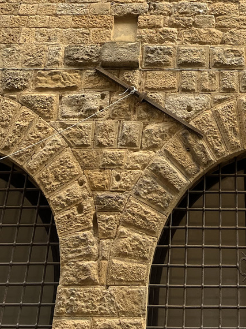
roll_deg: -1.2
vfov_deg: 23.1
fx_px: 692
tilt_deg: +43.3
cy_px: -121
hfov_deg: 19.8
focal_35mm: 73
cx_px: 215
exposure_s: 1/666
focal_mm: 5.7
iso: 50
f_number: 1.5
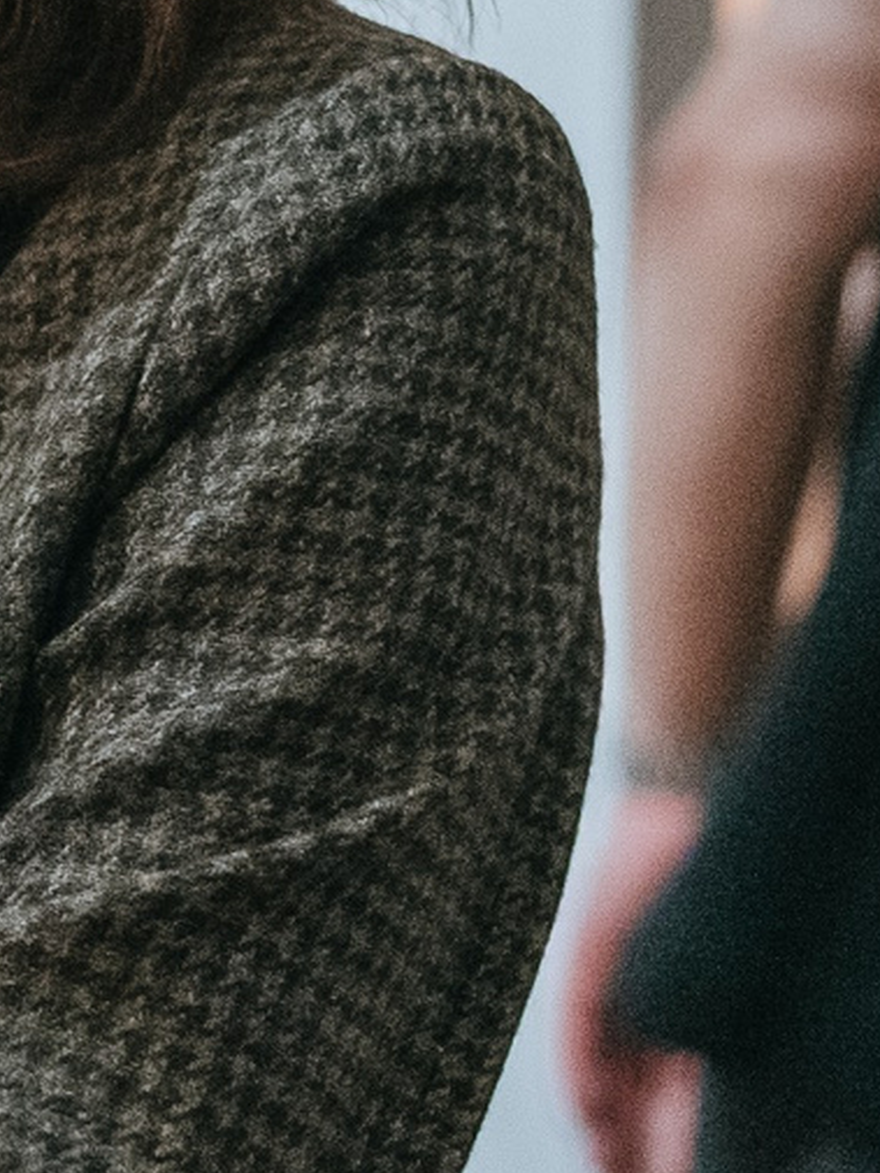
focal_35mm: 181
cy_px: 152
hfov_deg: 7.8
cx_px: -1007
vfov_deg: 10.9
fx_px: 6133
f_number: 1.4
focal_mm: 35
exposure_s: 1/200
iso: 2500
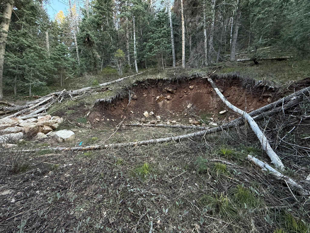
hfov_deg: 102.1
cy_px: 116
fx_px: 125
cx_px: 155
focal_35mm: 14
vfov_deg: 85.7
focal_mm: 2.22
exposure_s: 1/99
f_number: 2.2
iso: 200
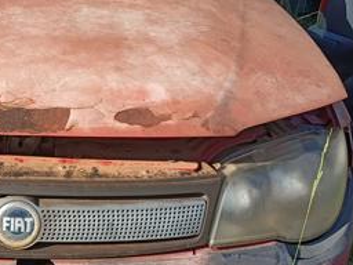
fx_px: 663
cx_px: 34
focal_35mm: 65
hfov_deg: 28.6
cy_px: 144
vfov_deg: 22.6
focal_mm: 4.81
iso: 148
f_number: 1.8
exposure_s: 1/705
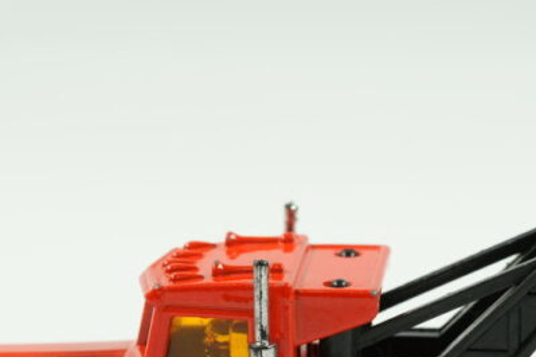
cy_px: 434
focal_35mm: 231
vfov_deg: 5.9
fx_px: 3439
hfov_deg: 8.9
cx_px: 333
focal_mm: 90
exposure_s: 1/15
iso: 500
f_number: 10
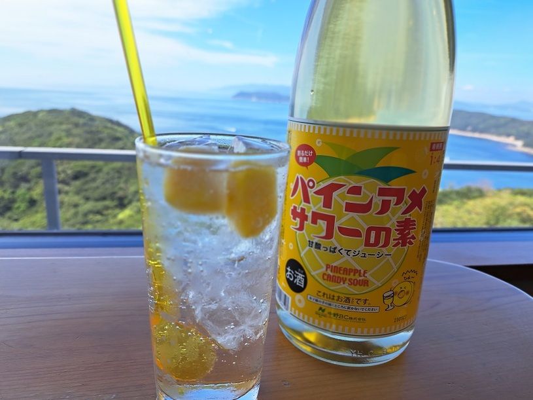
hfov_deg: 71.6
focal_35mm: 24
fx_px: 369
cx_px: 266
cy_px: 200
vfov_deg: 56.8
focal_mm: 5.23
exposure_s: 1/243
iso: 50
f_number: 1.8
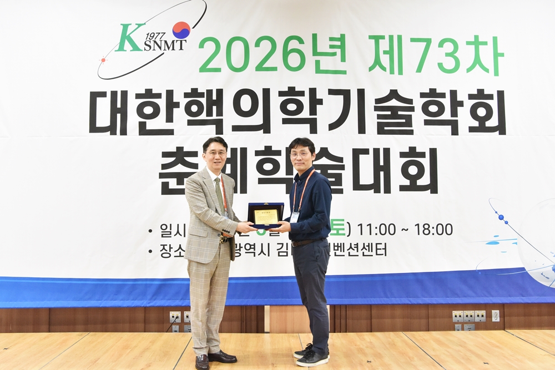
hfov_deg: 60.3
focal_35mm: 31
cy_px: 185
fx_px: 478
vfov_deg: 42.3
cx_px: 278
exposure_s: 1/125
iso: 6400
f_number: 6.3
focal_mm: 31
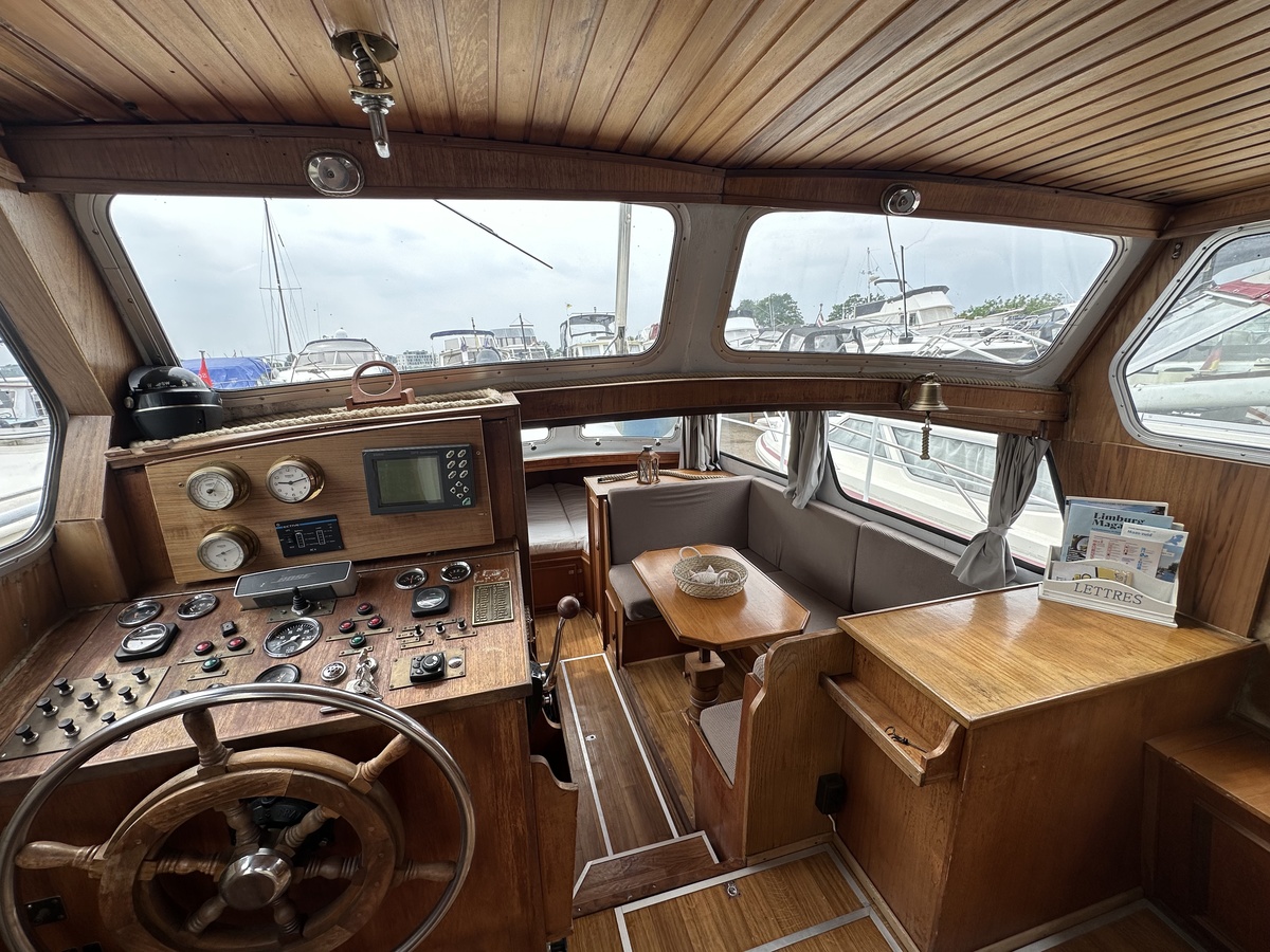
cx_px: 635
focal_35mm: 14
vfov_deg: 85.7
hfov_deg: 102.1
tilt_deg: -13.3
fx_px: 514
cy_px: 476
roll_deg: +3.1
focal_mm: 2.22
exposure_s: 1/294
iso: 40
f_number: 2.2
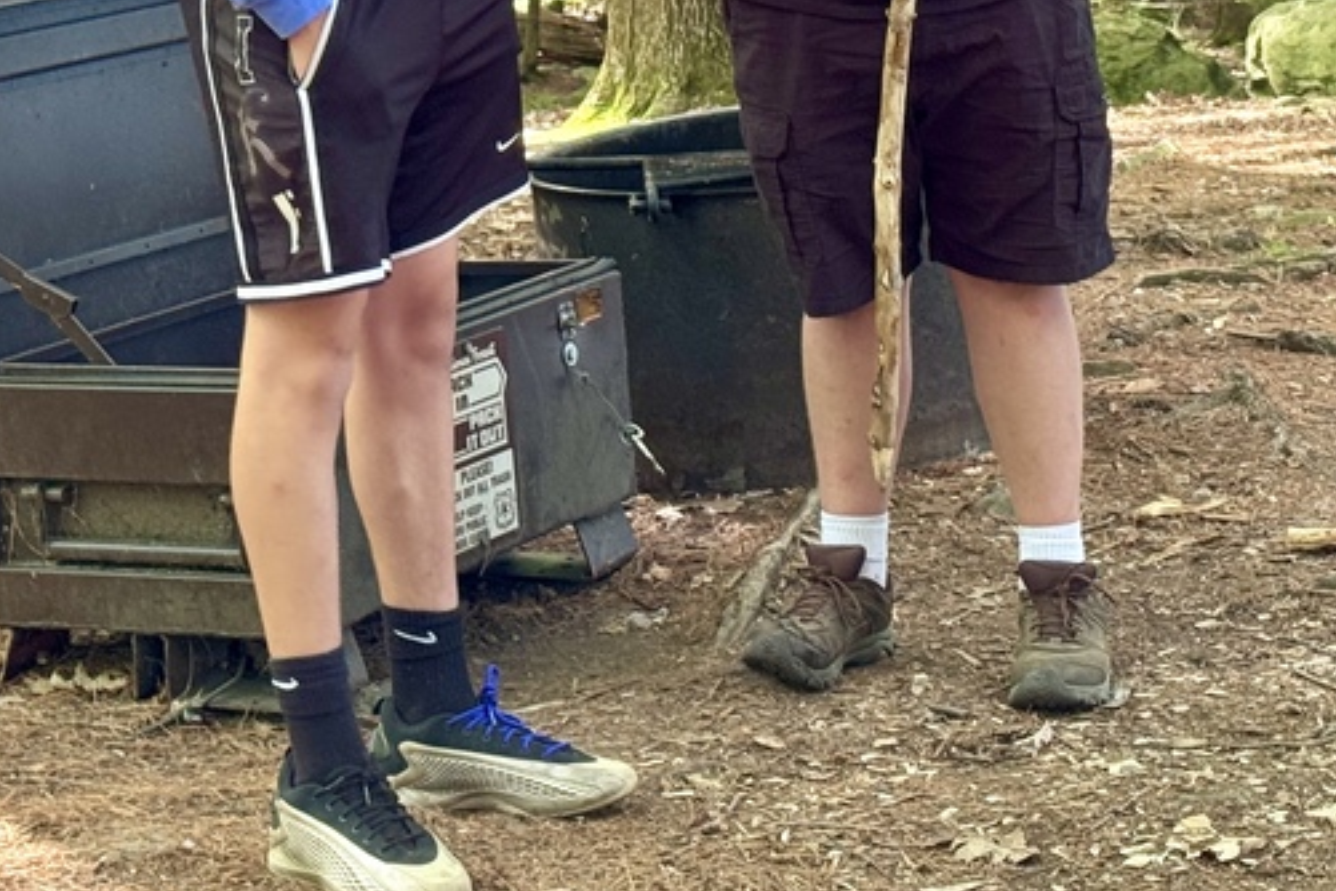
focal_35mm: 102
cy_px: -101
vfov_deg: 13.2
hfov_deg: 20.0
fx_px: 3785
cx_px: 696
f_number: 1.78
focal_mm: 6.76
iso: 125
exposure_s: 1/60
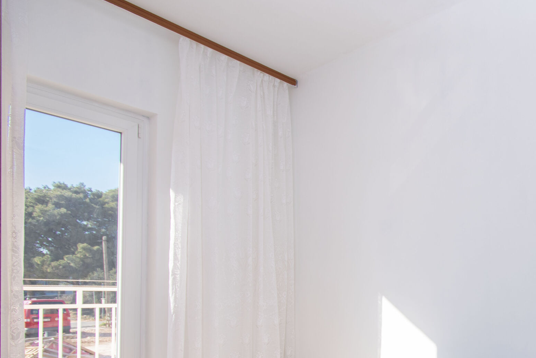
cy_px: 310
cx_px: 442
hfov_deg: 60.9
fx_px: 402
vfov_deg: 44.4
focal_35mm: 27
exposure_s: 1/100
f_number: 5.6
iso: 100
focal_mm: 10
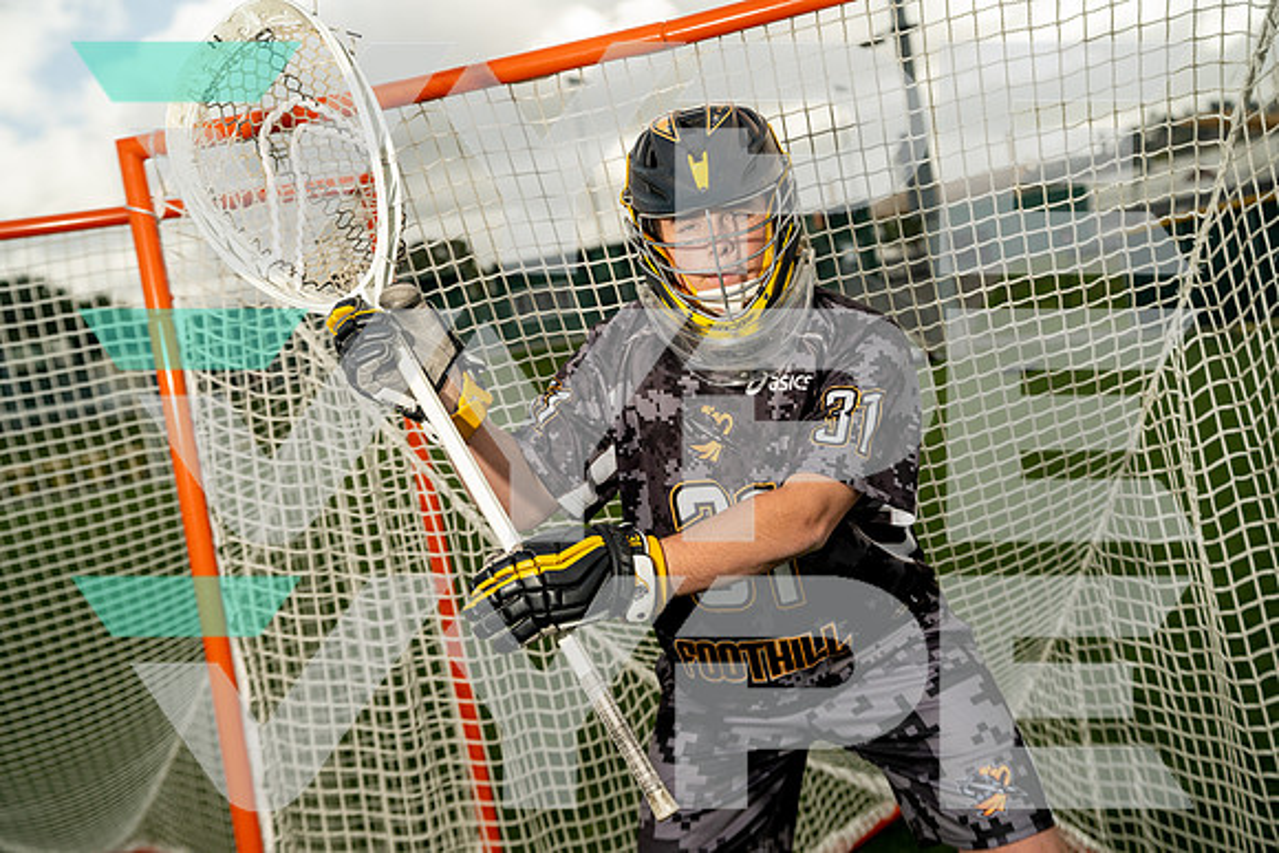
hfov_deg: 41.1
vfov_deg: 28.1
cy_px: 426
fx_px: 1706
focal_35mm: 48
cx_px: 640
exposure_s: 1/250
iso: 200
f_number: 3.5
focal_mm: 48
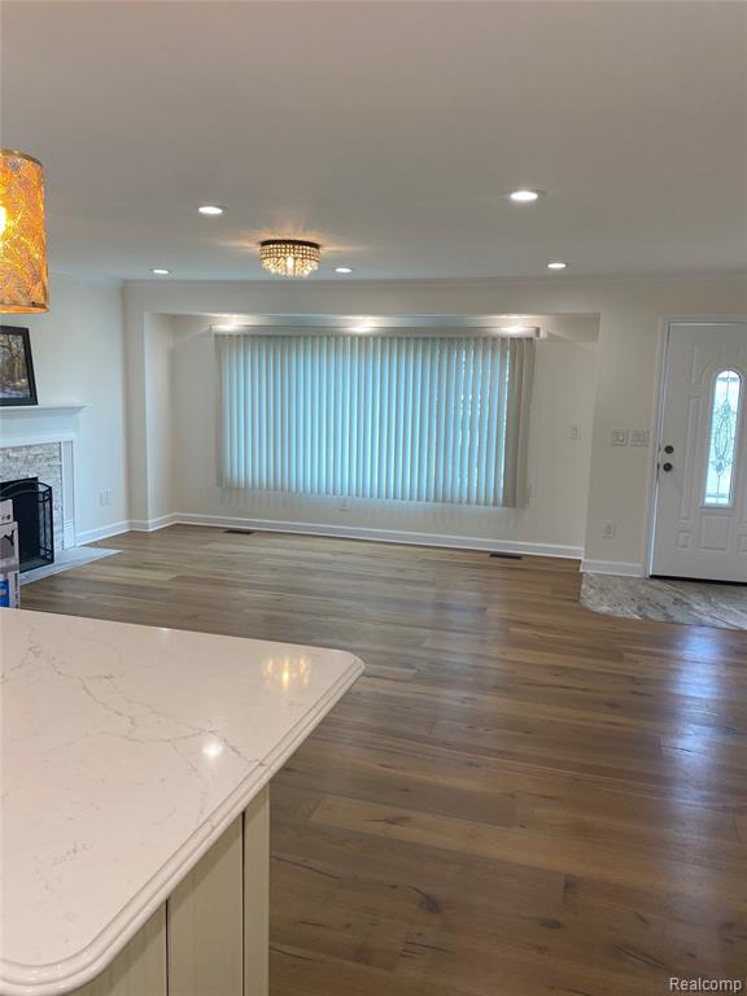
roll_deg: -0.5
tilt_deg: -8.2
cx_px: 374
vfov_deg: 67.3
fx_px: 748
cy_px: 498
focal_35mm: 26
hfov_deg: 53.1
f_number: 1.8
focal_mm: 4.25
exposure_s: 1/120
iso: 64
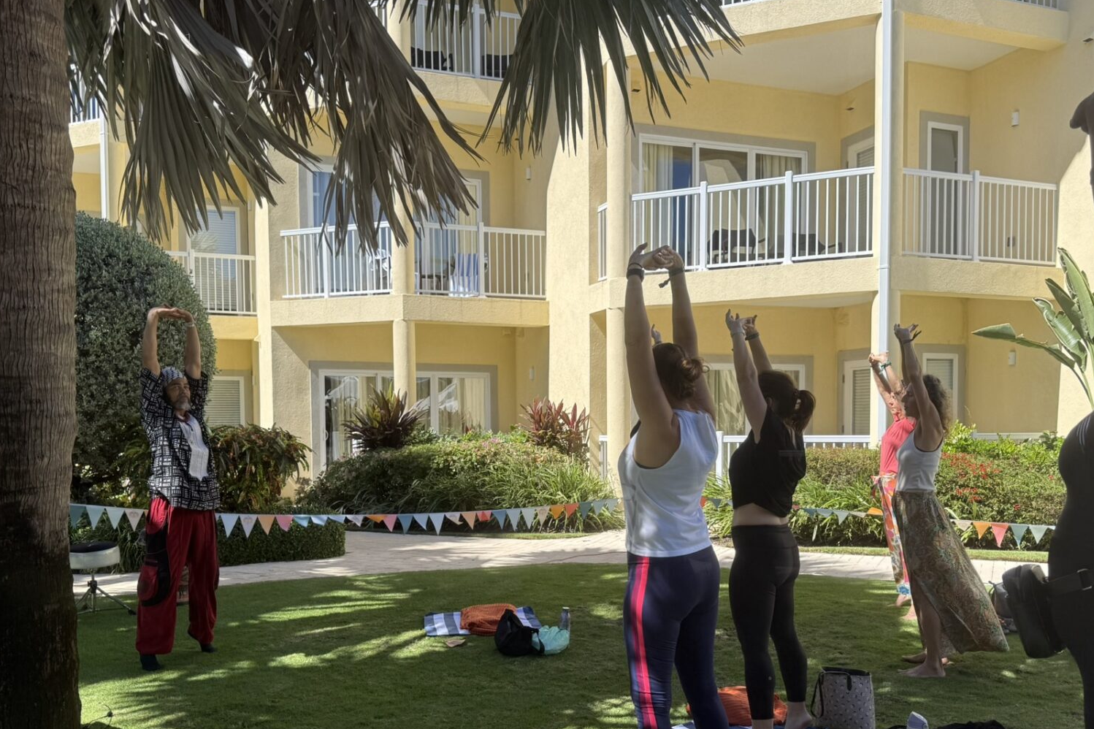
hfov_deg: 58.7
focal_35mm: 32
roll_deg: +0.1
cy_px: 476
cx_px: 565
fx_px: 972
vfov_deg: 40.7
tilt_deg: -2.2
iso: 80
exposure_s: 1/2110
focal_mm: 6.76
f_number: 1.78
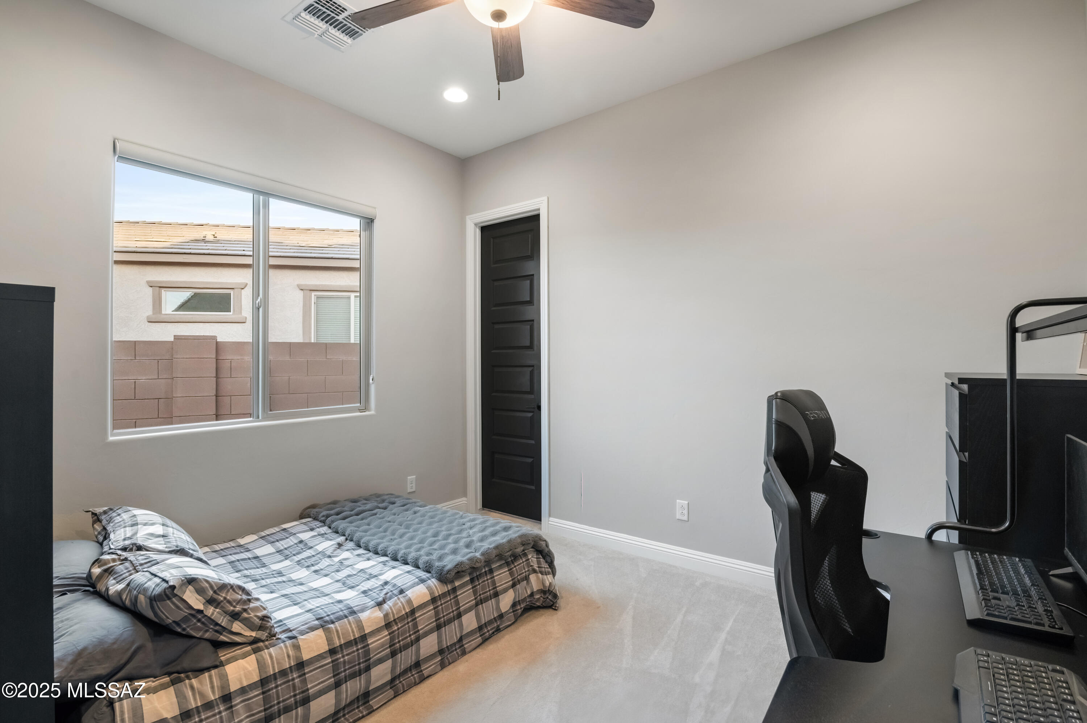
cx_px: 544
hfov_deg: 96.8
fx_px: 483
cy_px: 362
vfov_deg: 73.7
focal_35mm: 16
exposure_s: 1/40
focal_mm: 16
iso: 1600
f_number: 10
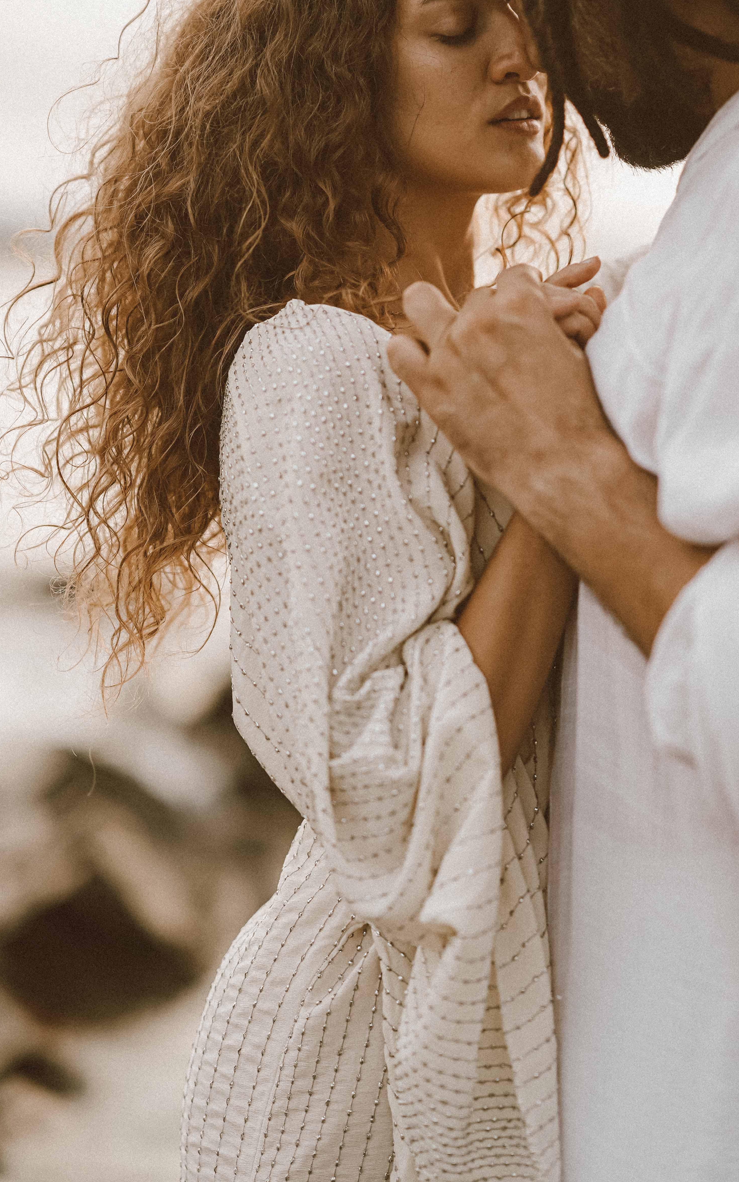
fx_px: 3577
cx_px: 475
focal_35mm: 111
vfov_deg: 18.7
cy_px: 437
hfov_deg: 11.8
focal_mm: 85
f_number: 1.6
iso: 100
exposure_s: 1/400
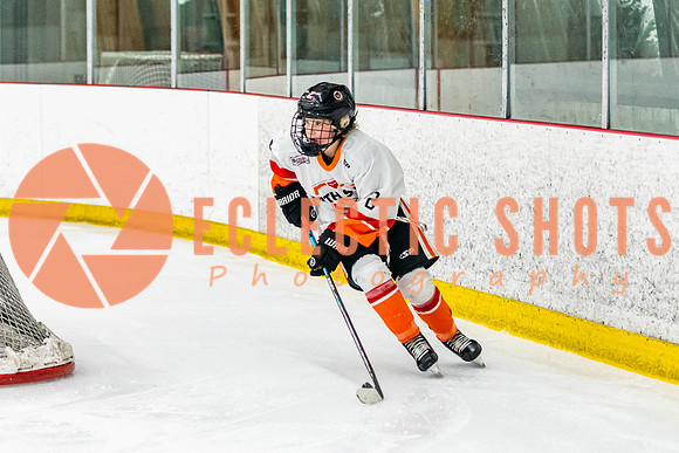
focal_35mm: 152
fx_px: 2875
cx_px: 345
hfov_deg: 13.5
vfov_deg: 9.0
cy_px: 227
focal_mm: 90
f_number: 2.8
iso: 2500
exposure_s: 1/640
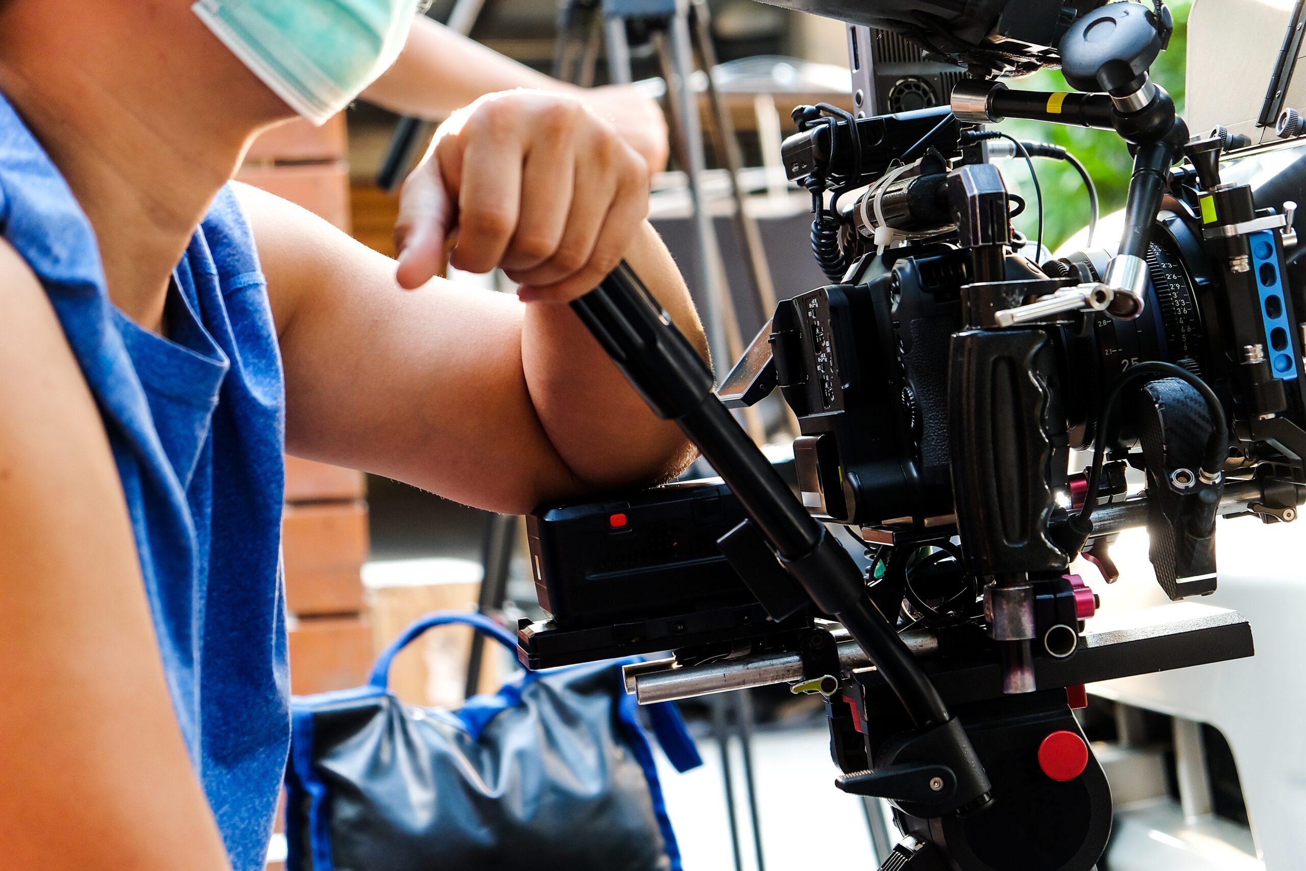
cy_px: 436
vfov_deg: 16.5
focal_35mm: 83
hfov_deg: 24.5
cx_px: 653
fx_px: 3011
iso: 800
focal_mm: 55
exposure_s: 1/50
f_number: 4
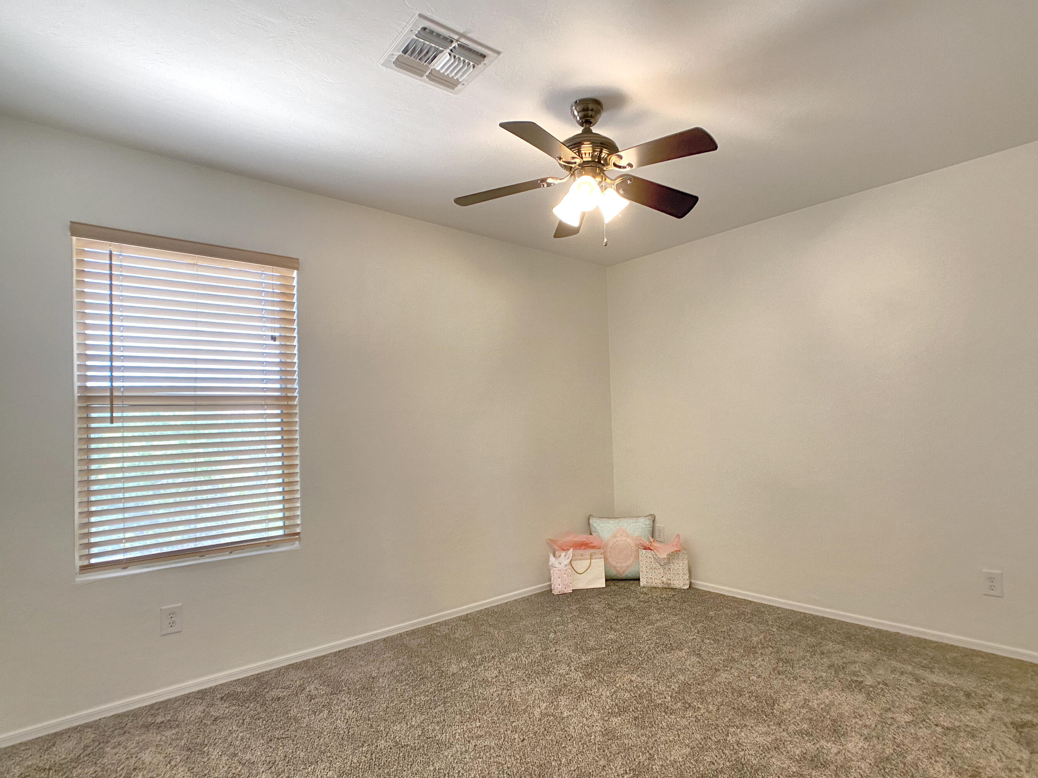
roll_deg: +1.4
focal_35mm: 29
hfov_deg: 61.5
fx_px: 870
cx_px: 569
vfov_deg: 48.2
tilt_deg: +1.3
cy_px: 422
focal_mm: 4.25
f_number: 1.8
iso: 125
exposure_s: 1/60
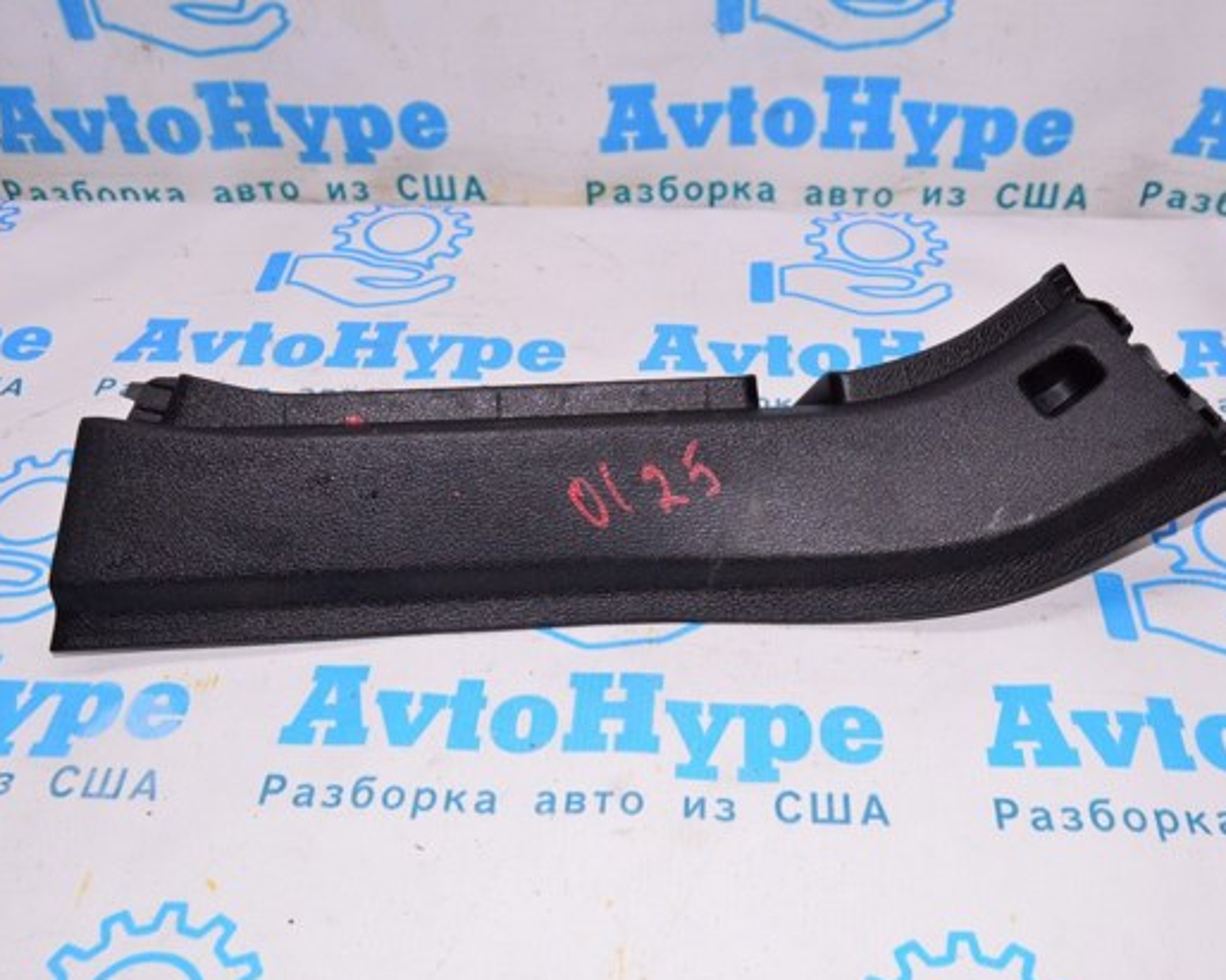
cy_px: 488
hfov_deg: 51.5
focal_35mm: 35
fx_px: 1270
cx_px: 665
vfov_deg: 42.2
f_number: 8
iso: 1600
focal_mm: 20
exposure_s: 1/200
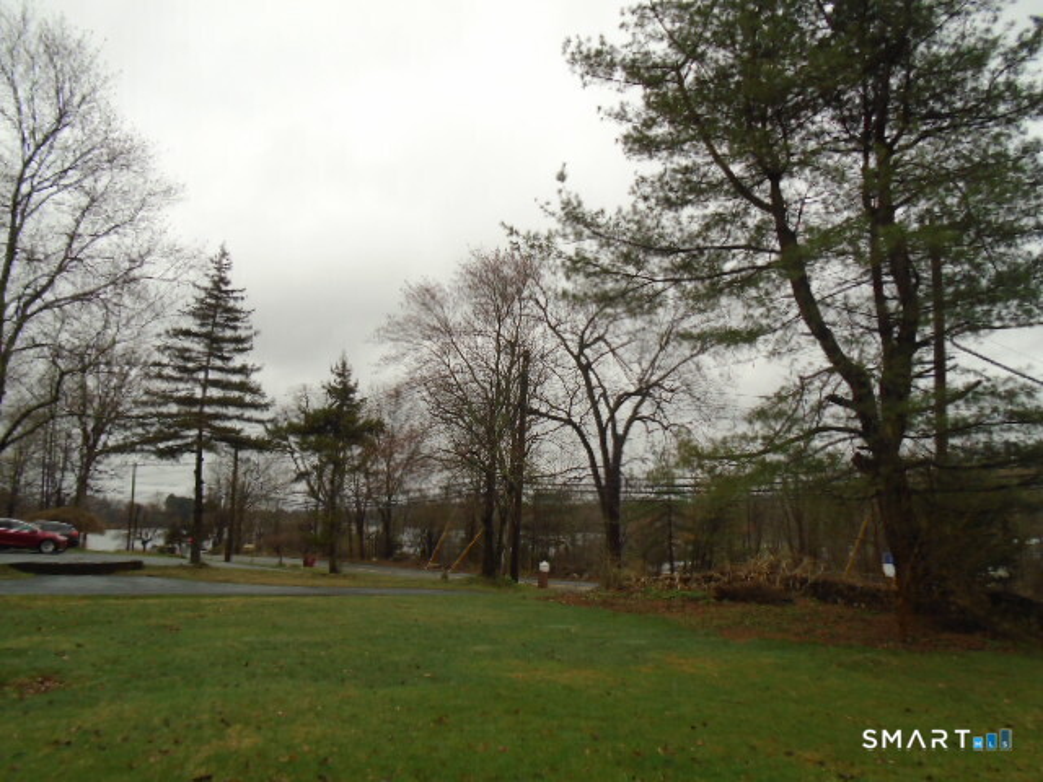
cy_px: 391
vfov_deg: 53.1
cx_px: 522
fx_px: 783
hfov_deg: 67.3
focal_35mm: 26
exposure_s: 1/400
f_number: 3.2
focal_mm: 4.6
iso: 100
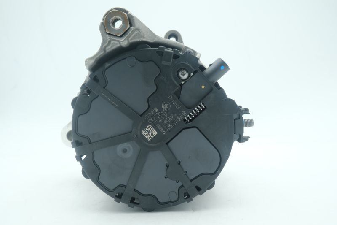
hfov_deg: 48.5
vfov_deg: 33.4
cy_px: 112
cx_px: 168
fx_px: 374
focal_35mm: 40
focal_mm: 26.4
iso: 200
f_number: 10
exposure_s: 1/25
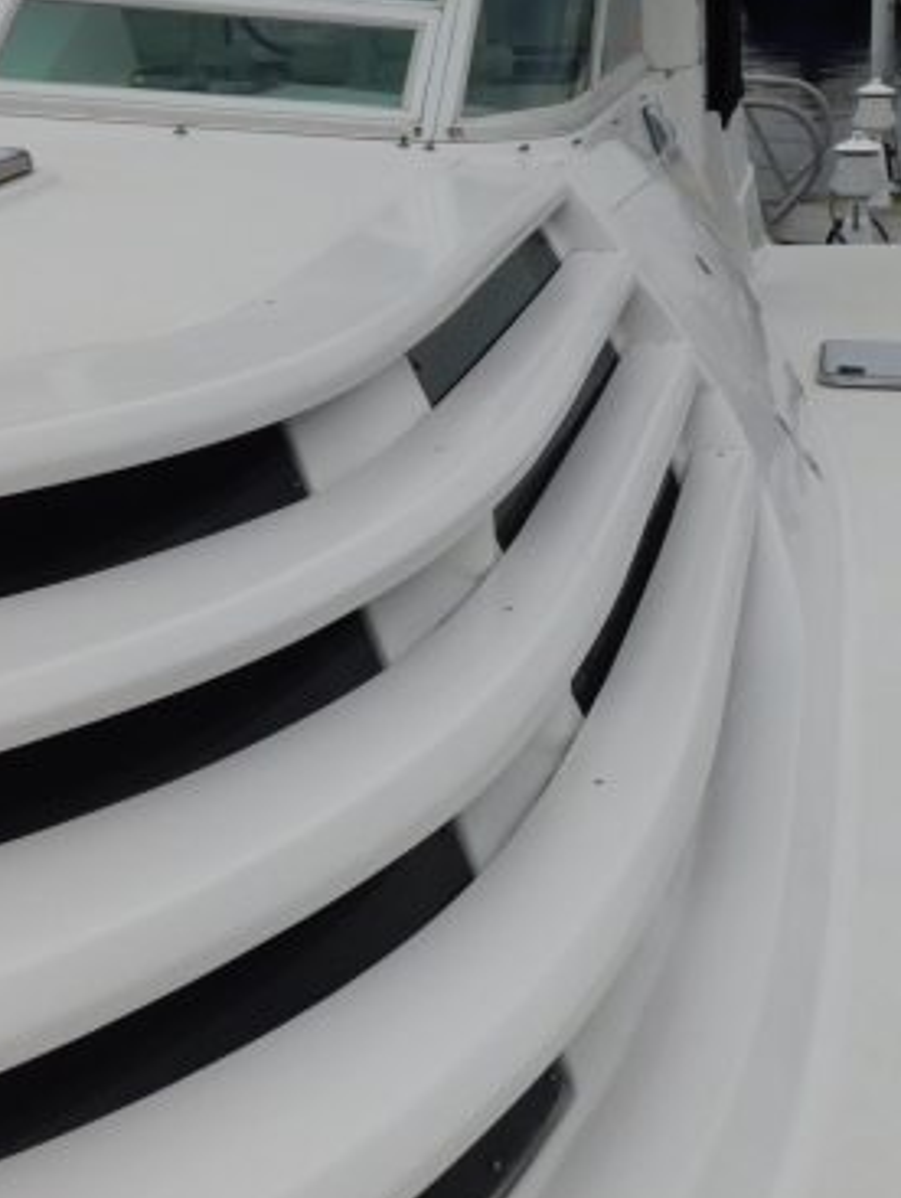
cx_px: 594
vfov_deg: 38.4
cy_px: 392
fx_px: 1698
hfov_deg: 29.5
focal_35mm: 49
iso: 125
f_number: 3.2
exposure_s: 1/1000
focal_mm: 5.3
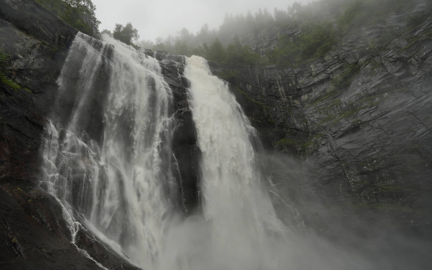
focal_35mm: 19
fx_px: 219
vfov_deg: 63.1
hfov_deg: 89.1
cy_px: 115
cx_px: 199
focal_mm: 16.5
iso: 400
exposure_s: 1/250
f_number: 6.3
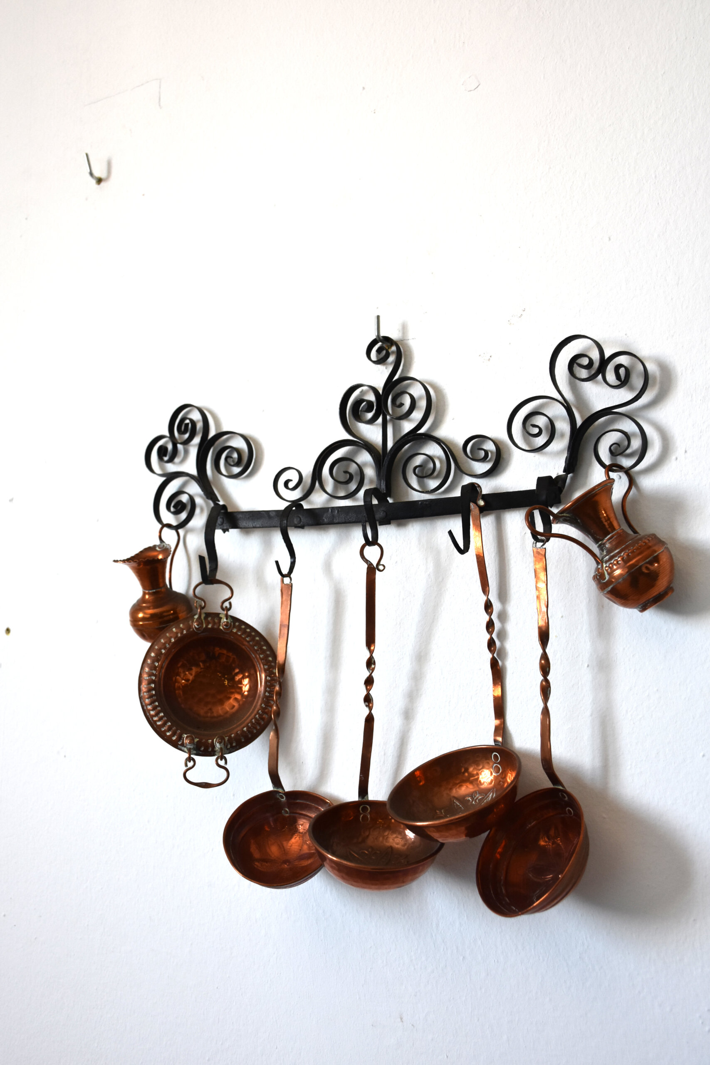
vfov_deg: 53.1
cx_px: 355
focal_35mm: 36
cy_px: 532
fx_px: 1065
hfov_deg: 36.9
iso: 800
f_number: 5.6
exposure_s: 1/125
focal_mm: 24
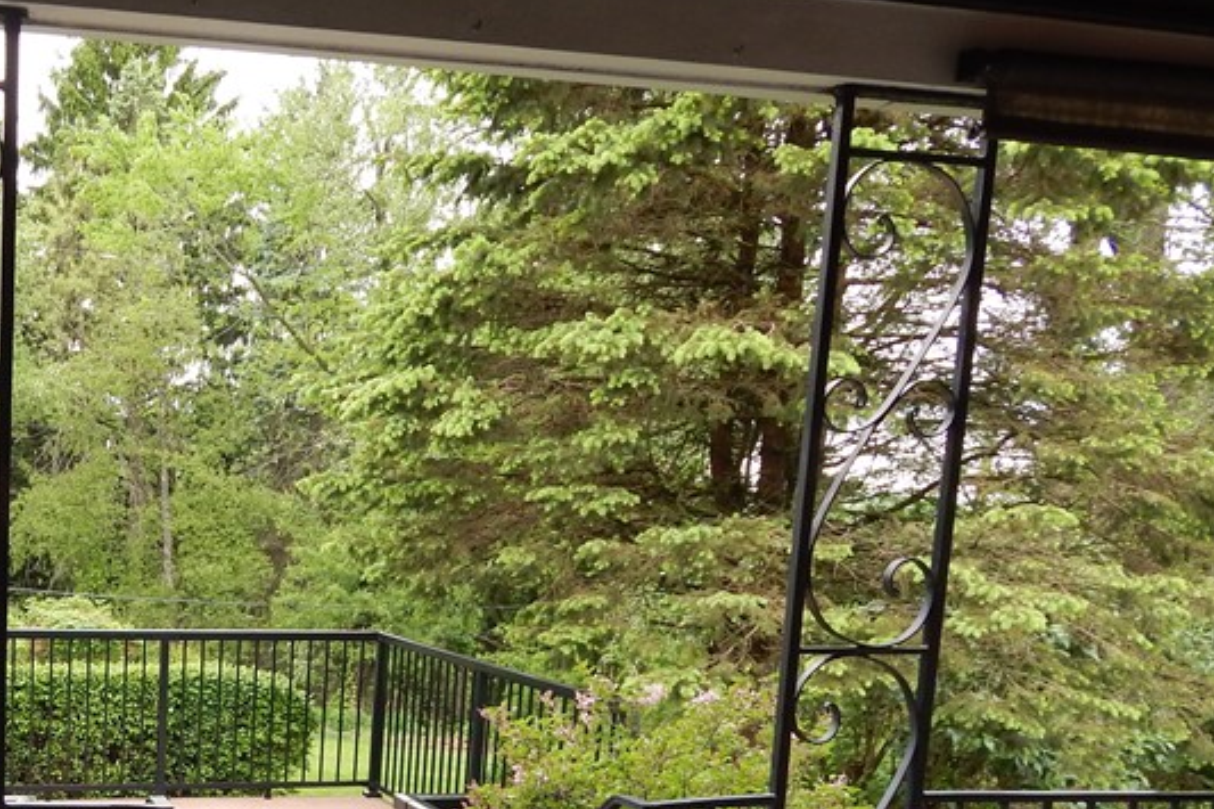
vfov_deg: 27.8
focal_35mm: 46
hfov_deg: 39.5
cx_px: 112
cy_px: 775
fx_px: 1551
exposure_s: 1/100
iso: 125
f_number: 3
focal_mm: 4
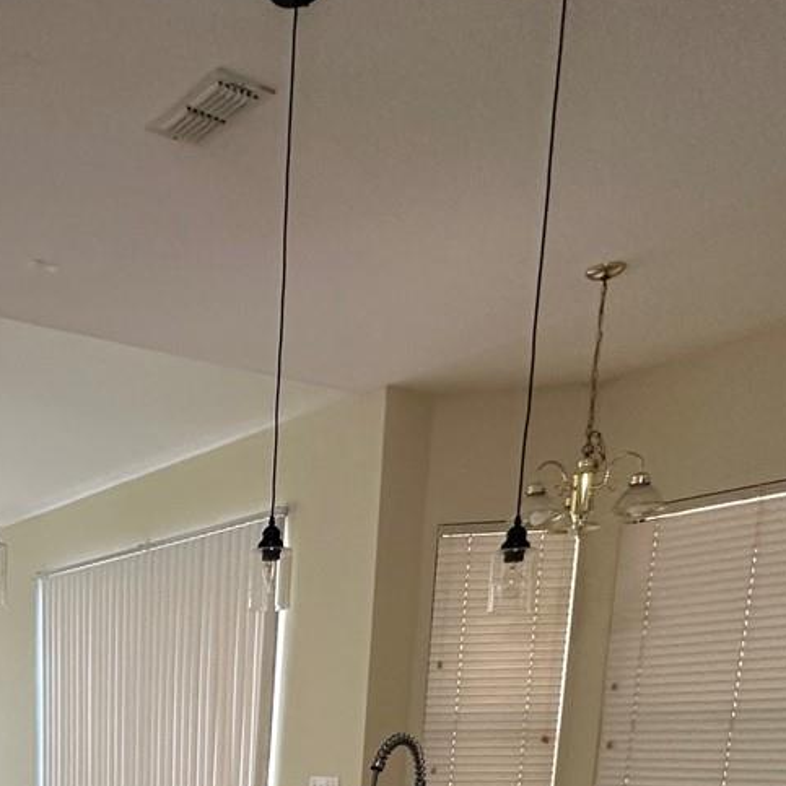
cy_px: 954
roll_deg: +0.2
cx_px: -11
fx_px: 1053
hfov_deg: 36.5
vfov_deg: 33.1
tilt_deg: -11.4
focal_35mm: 41
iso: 200
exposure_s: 1/60
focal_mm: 2.22
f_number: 2.2
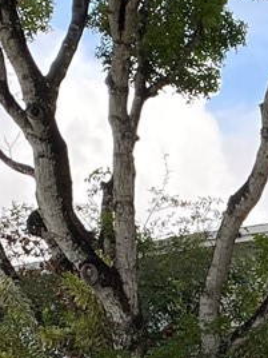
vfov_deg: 12.1
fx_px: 1600
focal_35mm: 155
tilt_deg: +3.9
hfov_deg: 9.1
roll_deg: -3.2
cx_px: 521
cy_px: 548
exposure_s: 1/436
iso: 32
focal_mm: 4.25
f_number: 1.8
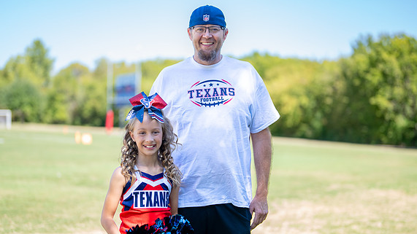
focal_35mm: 61
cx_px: 203
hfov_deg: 34.4
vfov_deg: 19.7
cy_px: 140
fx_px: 674
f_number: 1.2
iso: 100
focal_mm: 50
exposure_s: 1/1250
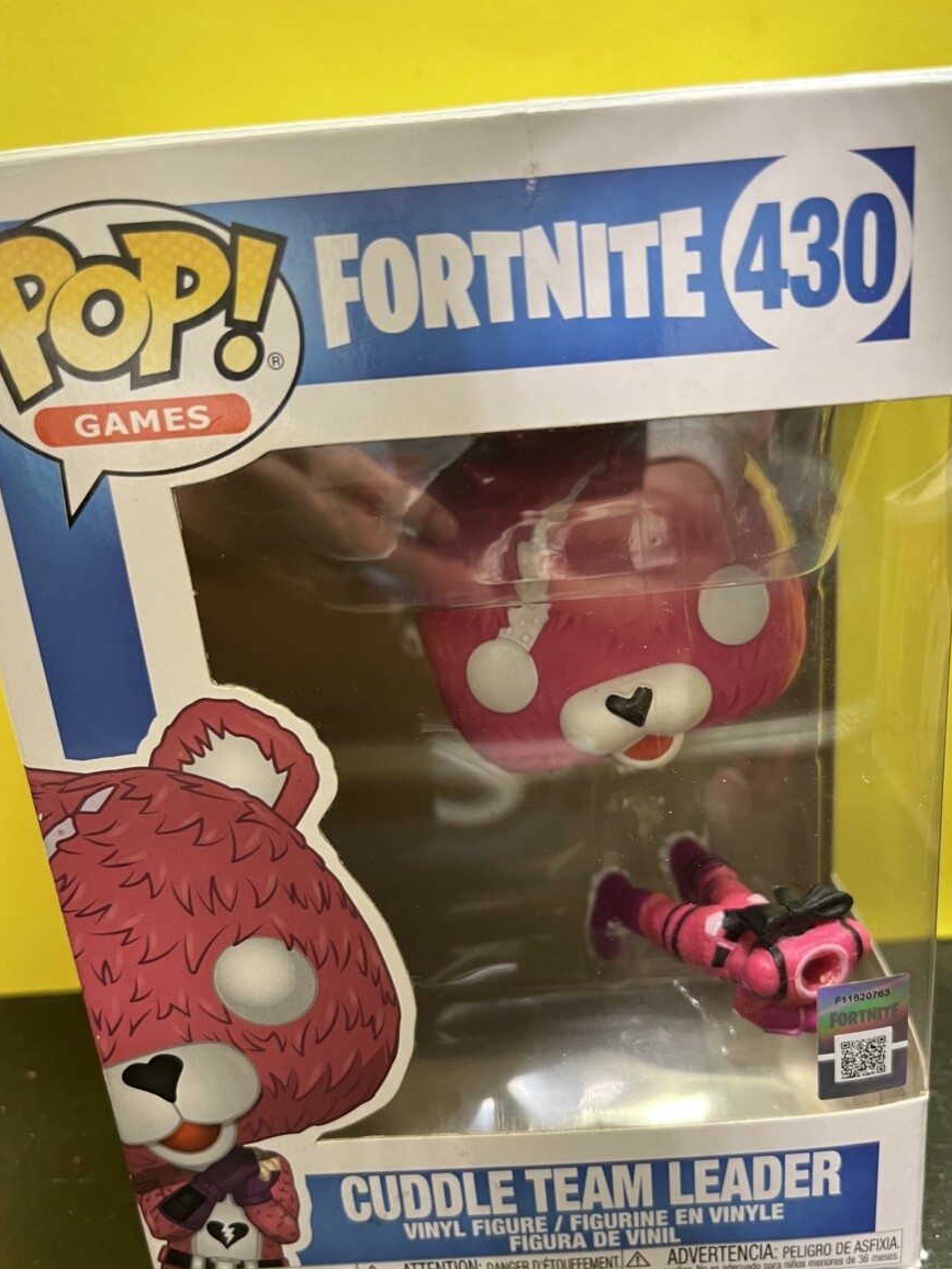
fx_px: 1099
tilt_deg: -20.8
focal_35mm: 30
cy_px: 726
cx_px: 538
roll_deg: +4.2
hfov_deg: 46.7
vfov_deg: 59.7
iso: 125
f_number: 1.6
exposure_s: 1/50
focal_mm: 5.1
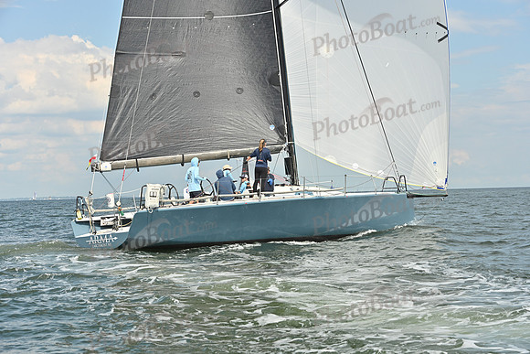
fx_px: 1031
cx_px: 265
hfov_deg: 28.8
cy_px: 177
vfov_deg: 19.5
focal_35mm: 70
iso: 320
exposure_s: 1/1600
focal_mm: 70
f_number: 8
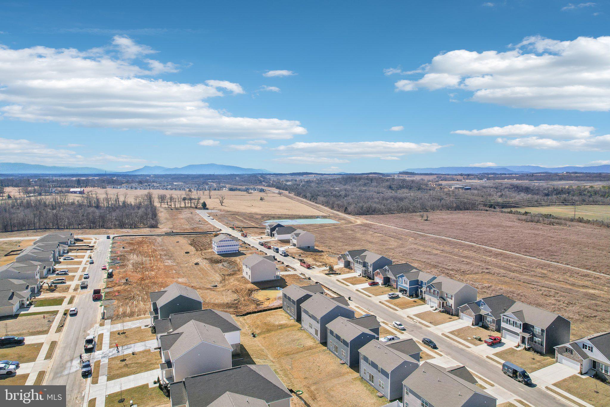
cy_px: 204
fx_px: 373
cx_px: 305
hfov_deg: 78.6
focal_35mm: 22
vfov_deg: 57.2
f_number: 2.8
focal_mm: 8.4
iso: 130
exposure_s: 1/4000
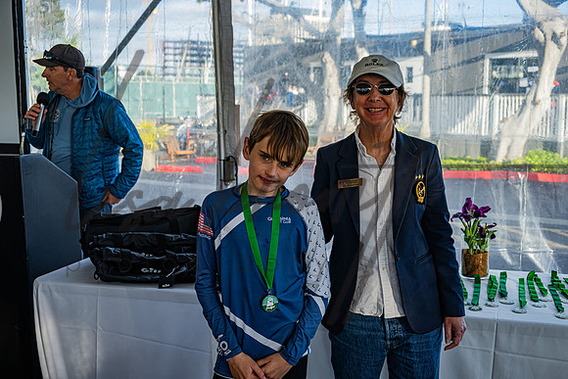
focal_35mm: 42
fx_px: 663
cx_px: 284
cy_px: 190
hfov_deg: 46.4
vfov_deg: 31.9
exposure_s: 1/250
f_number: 5.3
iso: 250
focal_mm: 42
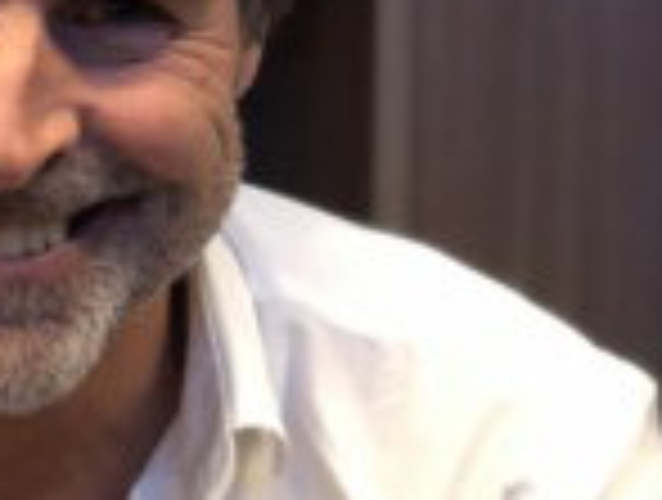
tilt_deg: -1.0
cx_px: -347
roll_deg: -0.1
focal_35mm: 176
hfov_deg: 10.8
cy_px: 282
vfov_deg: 8.5
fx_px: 3374
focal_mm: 6
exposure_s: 1/8
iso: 200
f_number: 2.4
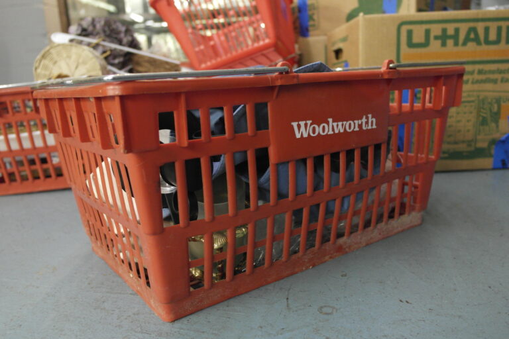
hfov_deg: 61.9
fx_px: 424
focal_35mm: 30
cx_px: 254
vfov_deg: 43.6
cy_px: 170
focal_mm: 20
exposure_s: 1/20
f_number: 3.5
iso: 1600
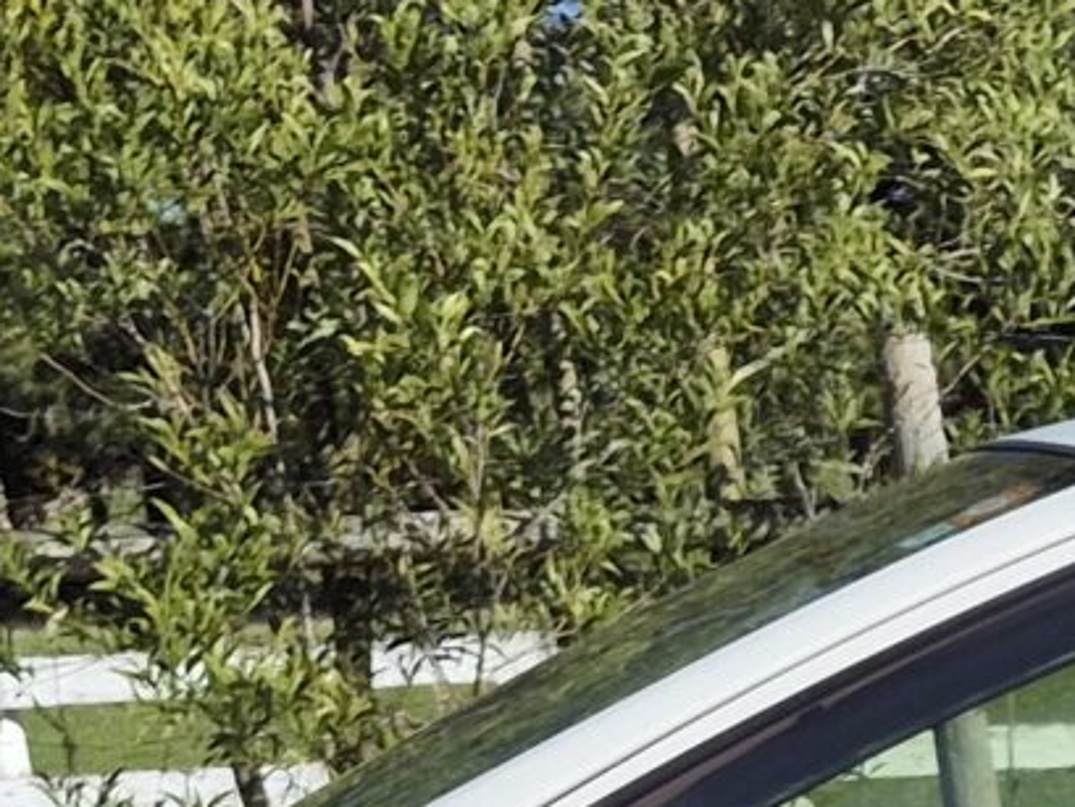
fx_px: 4473
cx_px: 2008
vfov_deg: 9.3
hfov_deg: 12.4
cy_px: 1853
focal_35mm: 144
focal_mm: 5.4
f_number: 1.8
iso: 64
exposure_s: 1/7696
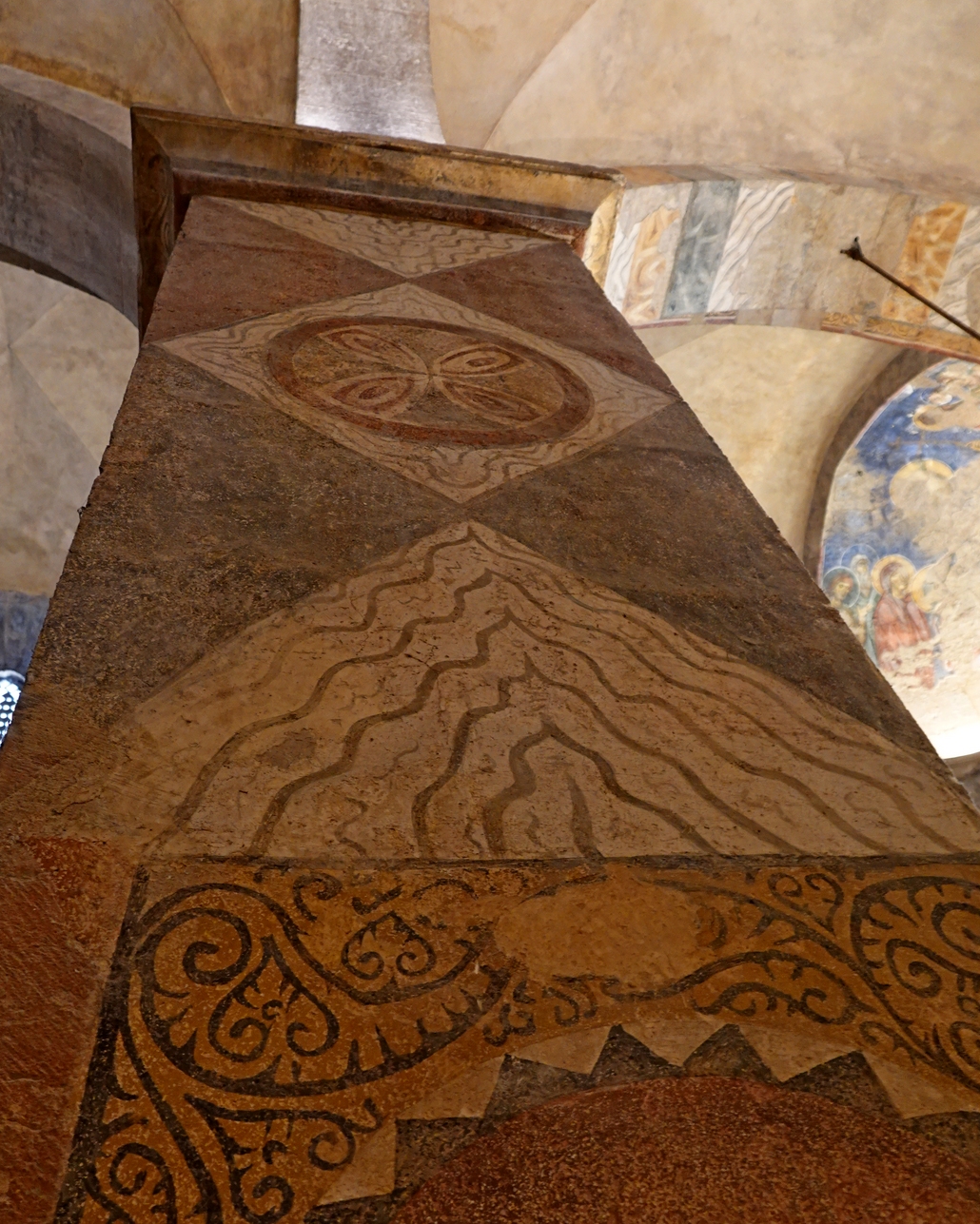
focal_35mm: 28
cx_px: 481
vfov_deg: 61.9
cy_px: 697
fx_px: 1015
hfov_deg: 51.5
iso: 800
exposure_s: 1/13
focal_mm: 8.84
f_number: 2.5
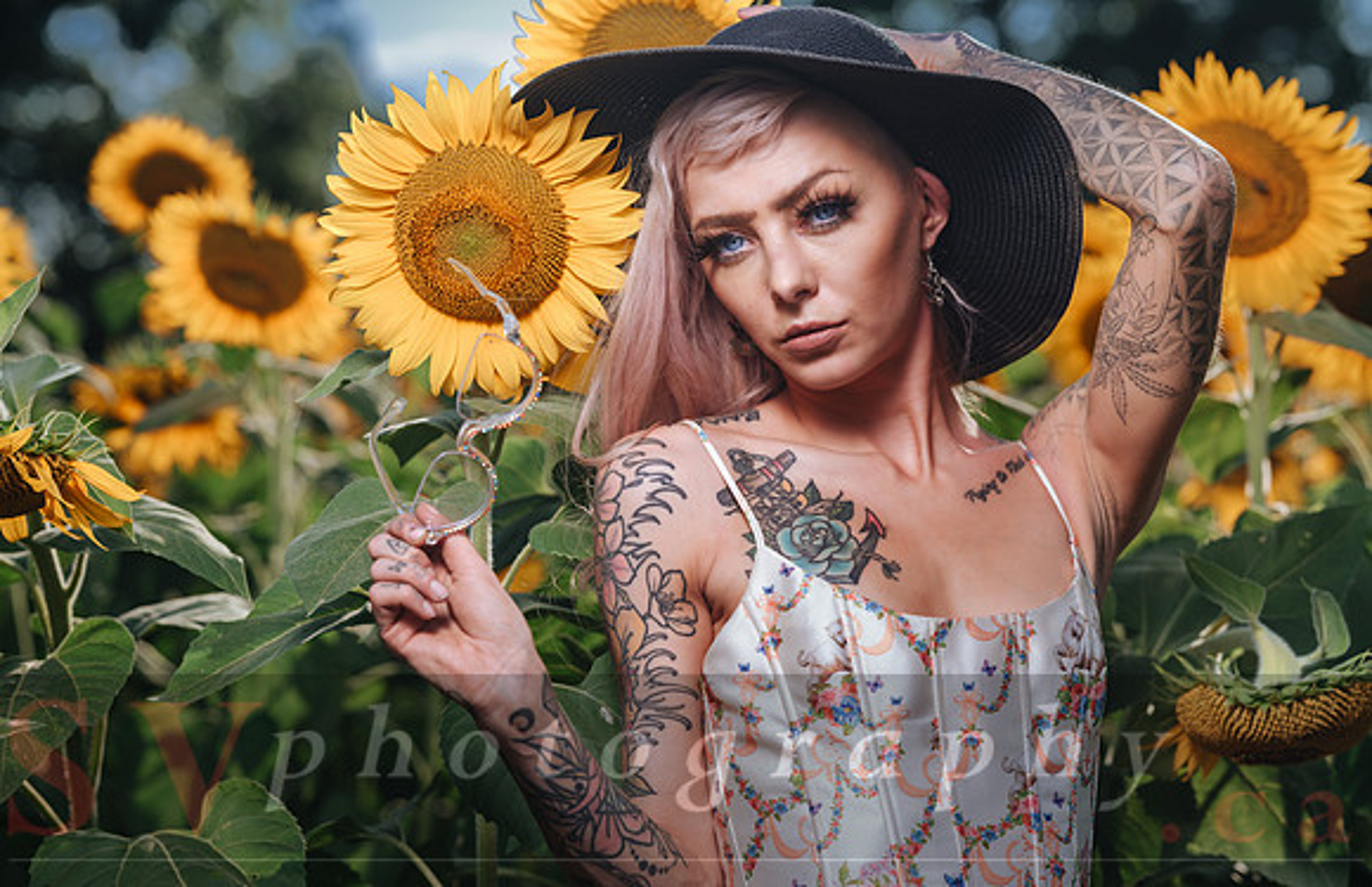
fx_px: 3447
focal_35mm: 91
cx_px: 686
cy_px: 407
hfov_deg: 22.5
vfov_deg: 14.7
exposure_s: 1/125
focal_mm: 110
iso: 50
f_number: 4.5
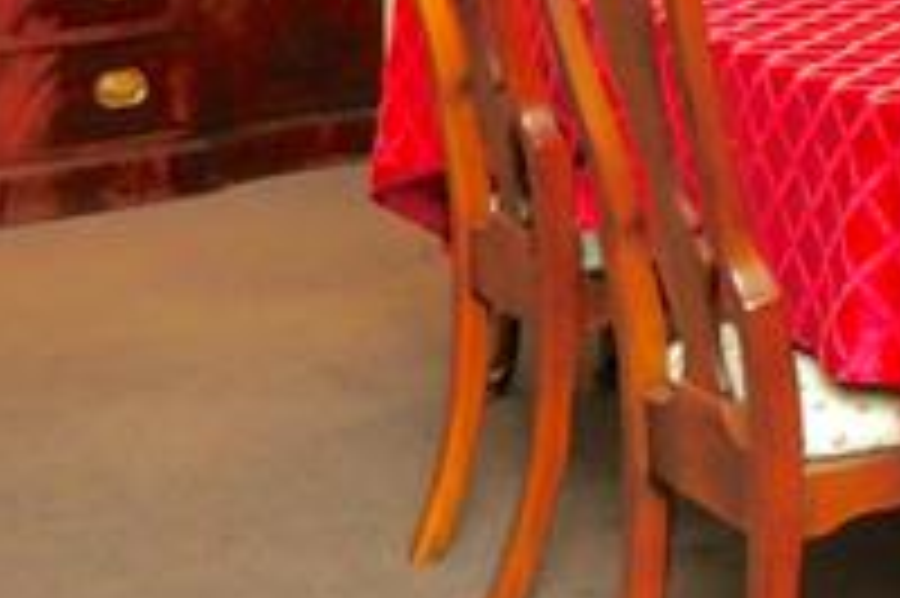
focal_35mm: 131
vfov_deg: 9.7
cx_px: 1566
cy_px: -634
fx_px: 3261
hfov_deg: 14.1
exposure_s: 1/125
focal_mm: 17
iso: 1000
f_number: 4.5
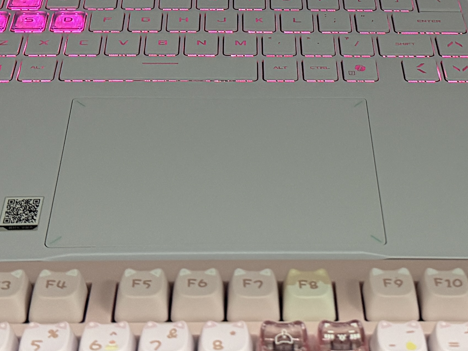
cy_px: -29
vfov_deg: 17.6
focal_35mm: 81
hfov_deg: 24.1
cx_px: 285
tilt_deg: -20.3
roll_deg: -0.8
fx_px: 1095
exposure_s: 1/60
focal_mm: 6.76
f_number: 1.78
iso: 400
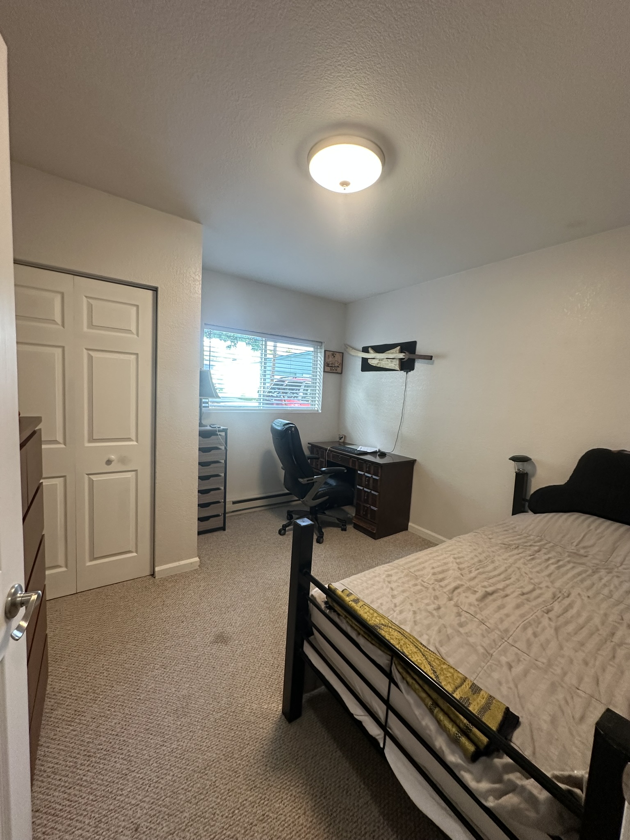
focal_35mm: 14
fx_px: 340
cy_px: 420
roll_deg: -3.8
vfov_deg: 102.1
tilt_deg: -5.4
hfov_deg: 85.7
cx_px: 315
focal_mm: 2.22
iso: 200
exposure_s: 1/60
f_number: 2.2
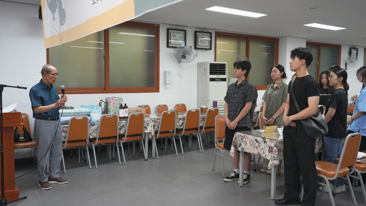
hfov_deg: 59.5
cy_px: 100
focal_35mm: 33
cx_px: 185
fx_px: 320
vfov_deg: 35.6
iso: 3200
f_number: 4
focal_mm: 31
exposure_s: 1/161
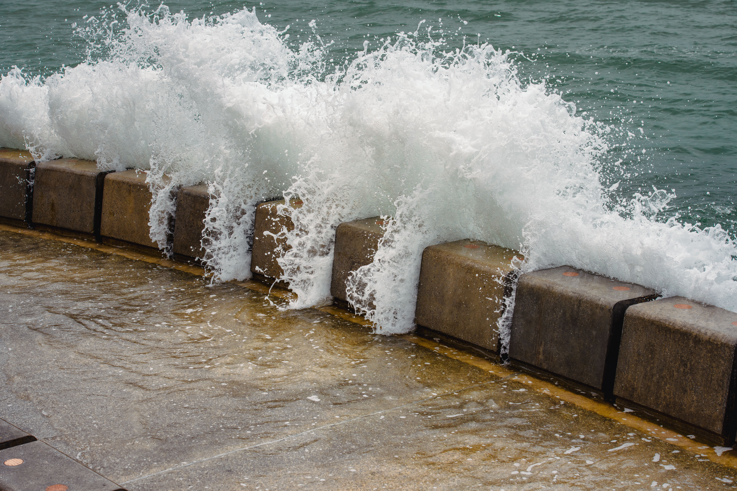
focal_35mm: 70
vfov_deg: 19.5
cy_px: 246
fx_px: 1433
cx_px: 368
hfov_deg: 28.8
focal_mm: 70
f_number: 9
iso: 400
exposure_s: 1/1000
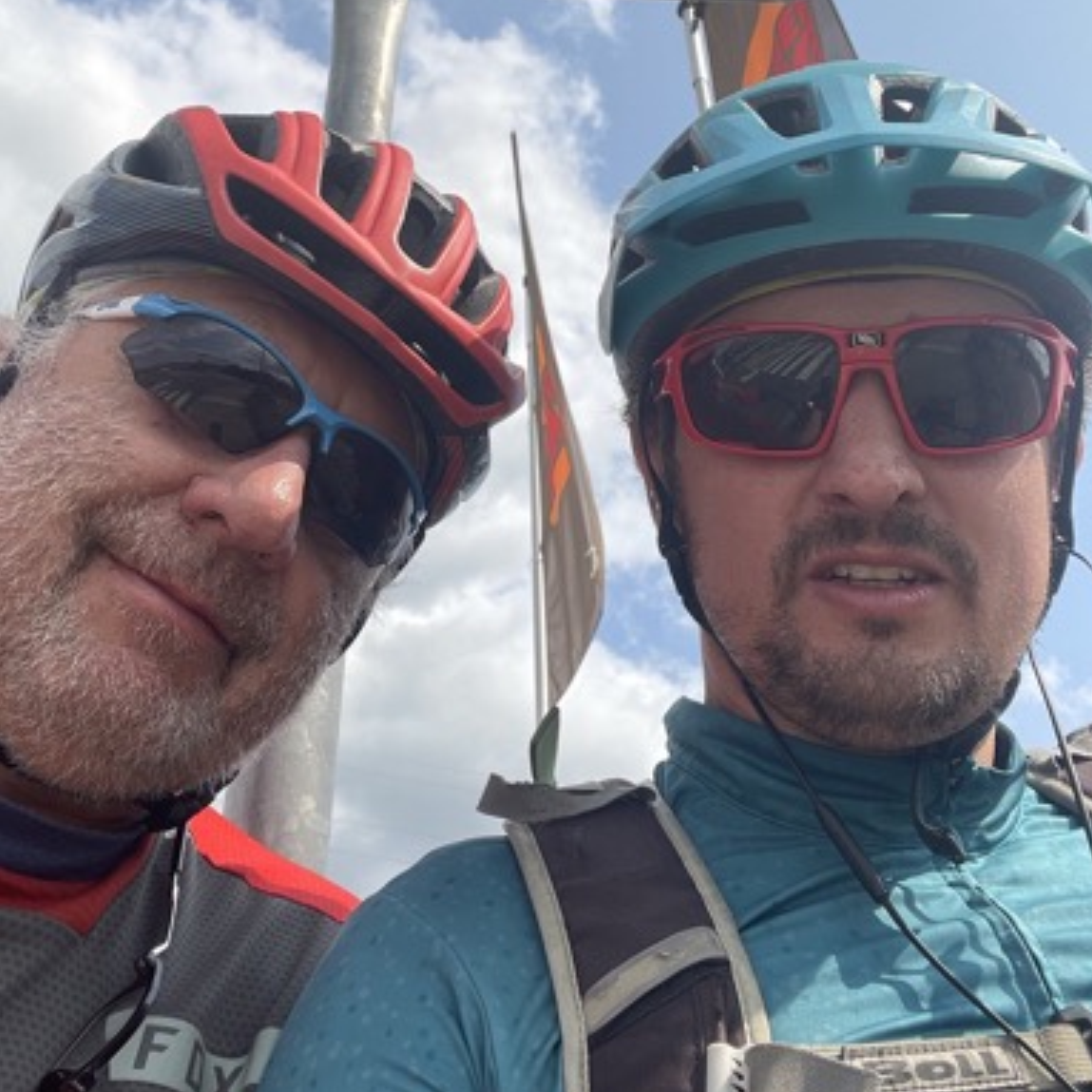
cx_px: 553
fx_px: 1285
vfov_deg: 45.4
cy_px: 368
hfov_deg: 46.0
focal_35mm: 36
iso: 25
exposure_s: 1/501
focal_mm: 2.71
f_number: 2.2
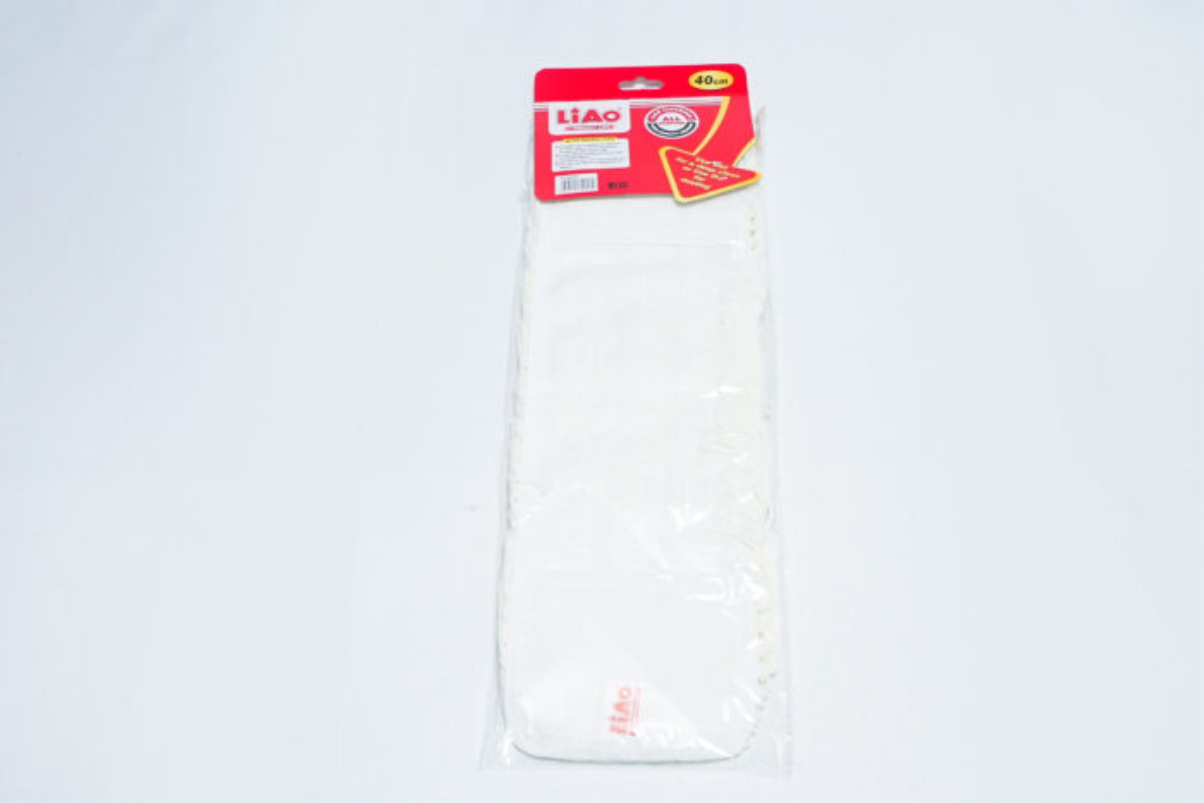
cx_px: 602
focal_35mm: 43
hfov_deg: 45.4
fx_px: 1438
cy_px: 402
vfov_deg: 31.2
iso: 2500
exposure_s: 1/160
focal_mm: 29
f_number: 9
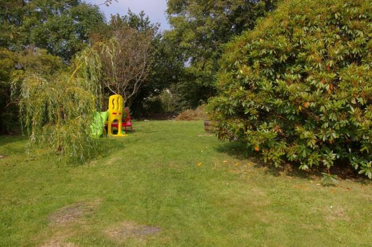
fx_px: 325
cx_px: 186
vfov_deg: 41.6
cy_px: 124
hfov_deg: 59.5
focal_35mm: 32
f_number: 9.5
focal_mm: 21
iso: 200
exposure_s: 1/180
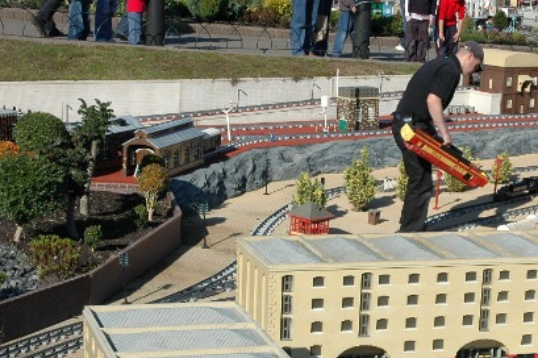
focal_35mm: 91
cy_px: 309
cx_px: 389
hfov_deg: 22.2
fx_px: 1358
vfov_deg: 14.9
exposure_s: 1/320
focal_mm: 31
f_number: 9
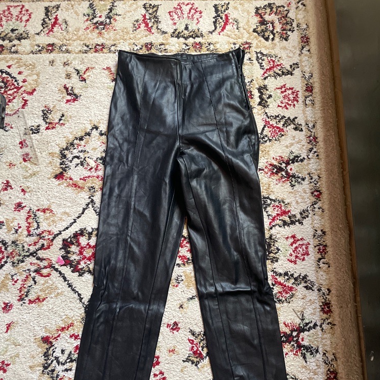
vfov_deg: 51.5
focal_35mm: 31
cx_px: 191
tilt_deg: -76.3
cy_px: 254
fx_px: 385
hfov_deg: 52.5
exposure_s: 1/59
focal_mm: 4.2
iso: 500
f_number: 1.6
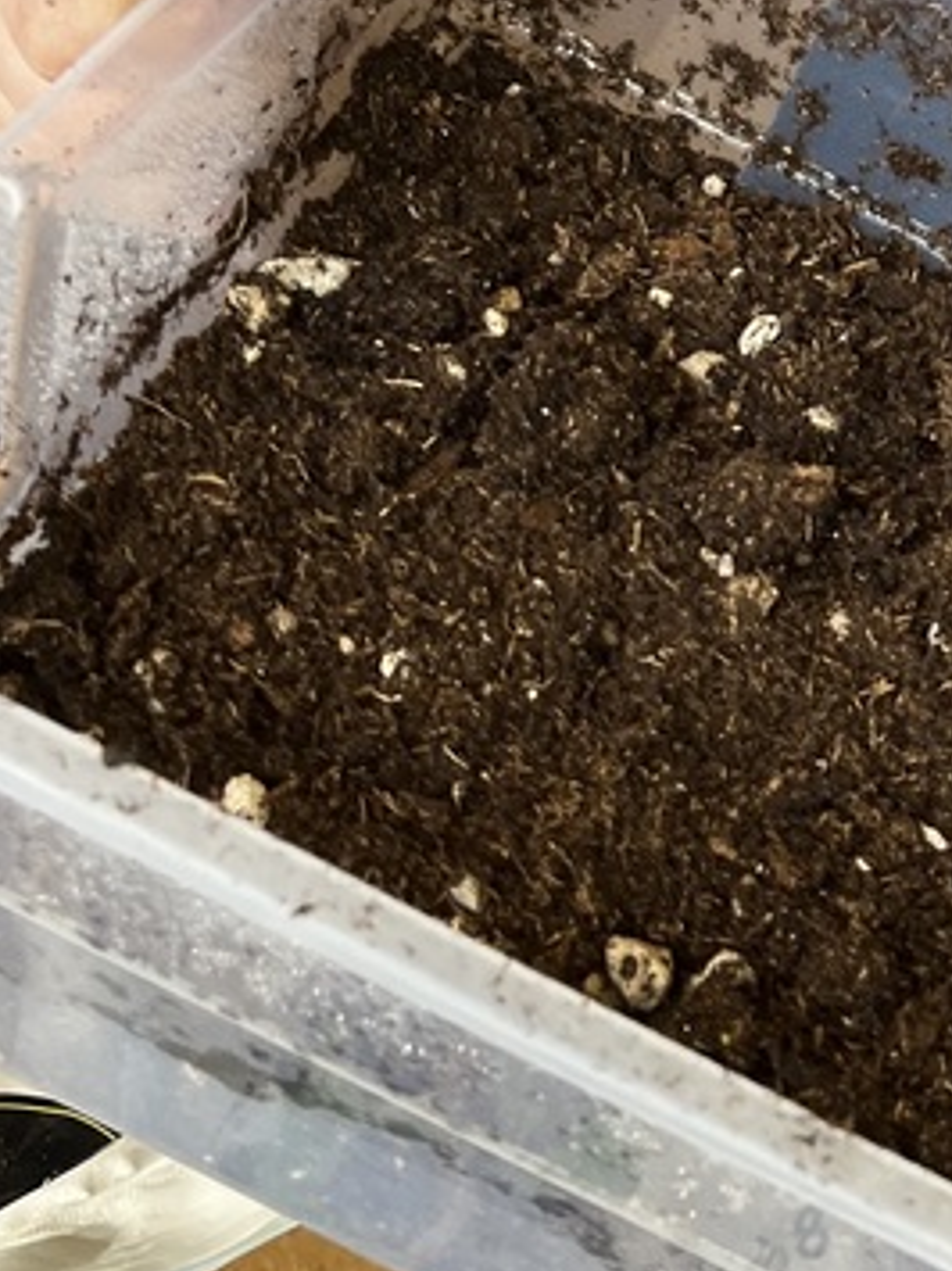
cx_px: 1367
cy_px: 319
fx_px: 2752
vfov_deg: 25.7
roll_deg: -31.6
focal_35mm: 75
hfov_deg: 17.8
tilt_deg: -39.9
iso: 32
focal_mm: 5.1
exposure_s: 1/140
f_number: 1.6
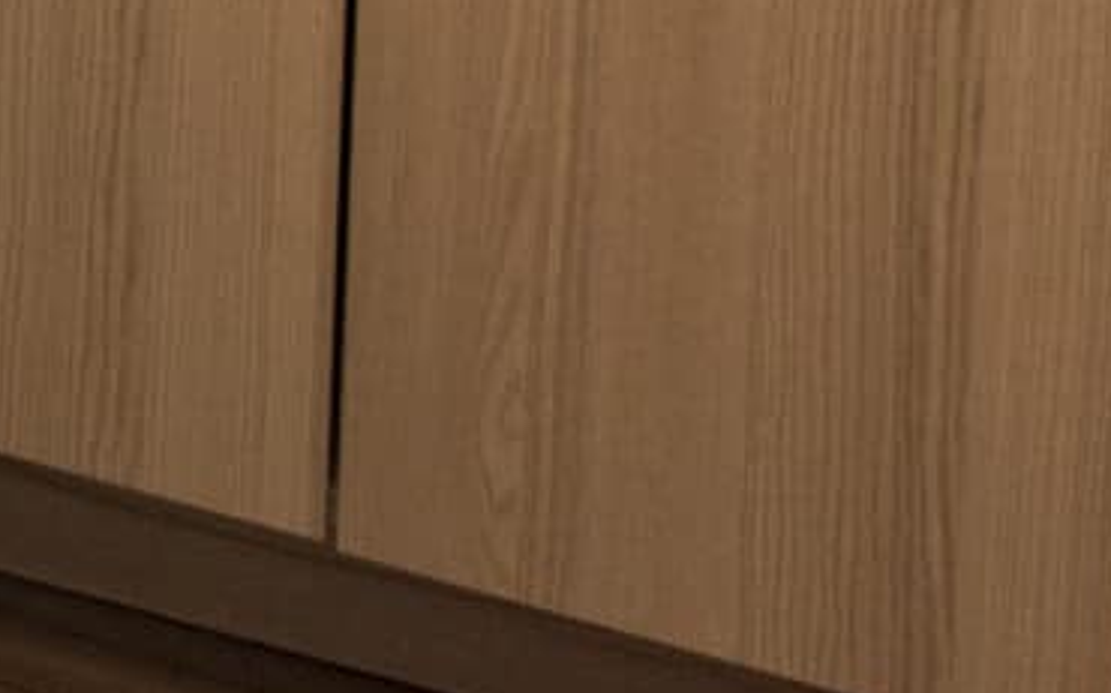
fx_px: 4268
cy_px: -1676
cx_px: -2090
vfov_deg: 7.6
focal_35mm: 141
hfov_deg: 10.8
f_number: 7.1
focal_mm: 20
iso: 1000
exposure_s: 1/125
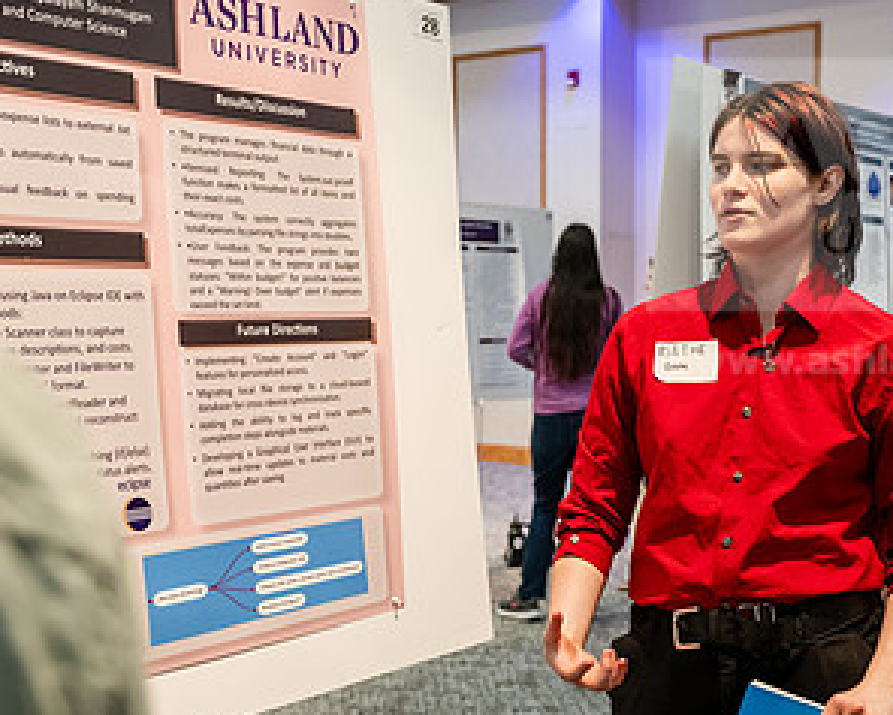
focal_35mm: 57
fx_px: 1507
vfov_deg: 26.6
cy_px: 424
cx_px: 555
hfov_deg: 32.9
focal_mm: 31
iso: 2500
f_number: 3.2
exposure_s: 1/160
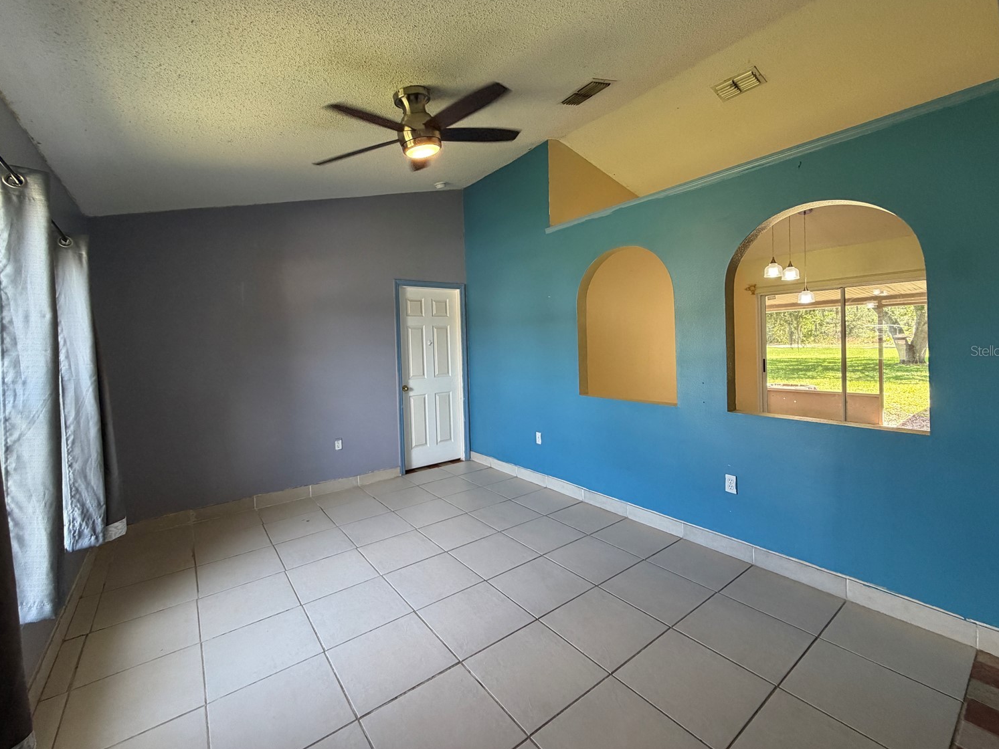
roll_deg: +1.6
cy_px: 350
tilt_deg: -0.9
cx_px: 498
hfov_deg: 98.2
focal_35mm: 15
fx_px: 433
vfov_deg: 81.7
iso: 250
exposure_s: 1/120
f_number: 2.2
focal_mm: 2.22
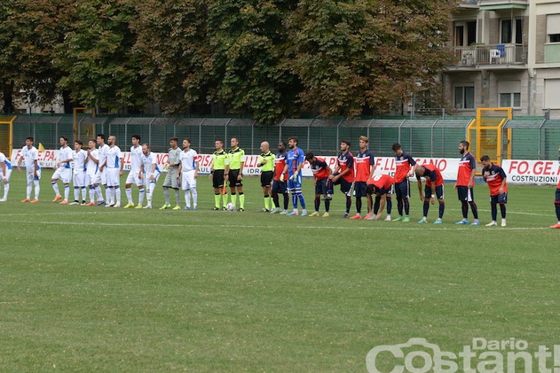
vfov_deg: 11.1
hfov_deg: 16.6
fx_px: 1914
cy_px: 151
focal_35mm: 123
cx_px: 270
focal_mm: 98
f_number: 7.1
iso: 1000
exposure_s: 1/800
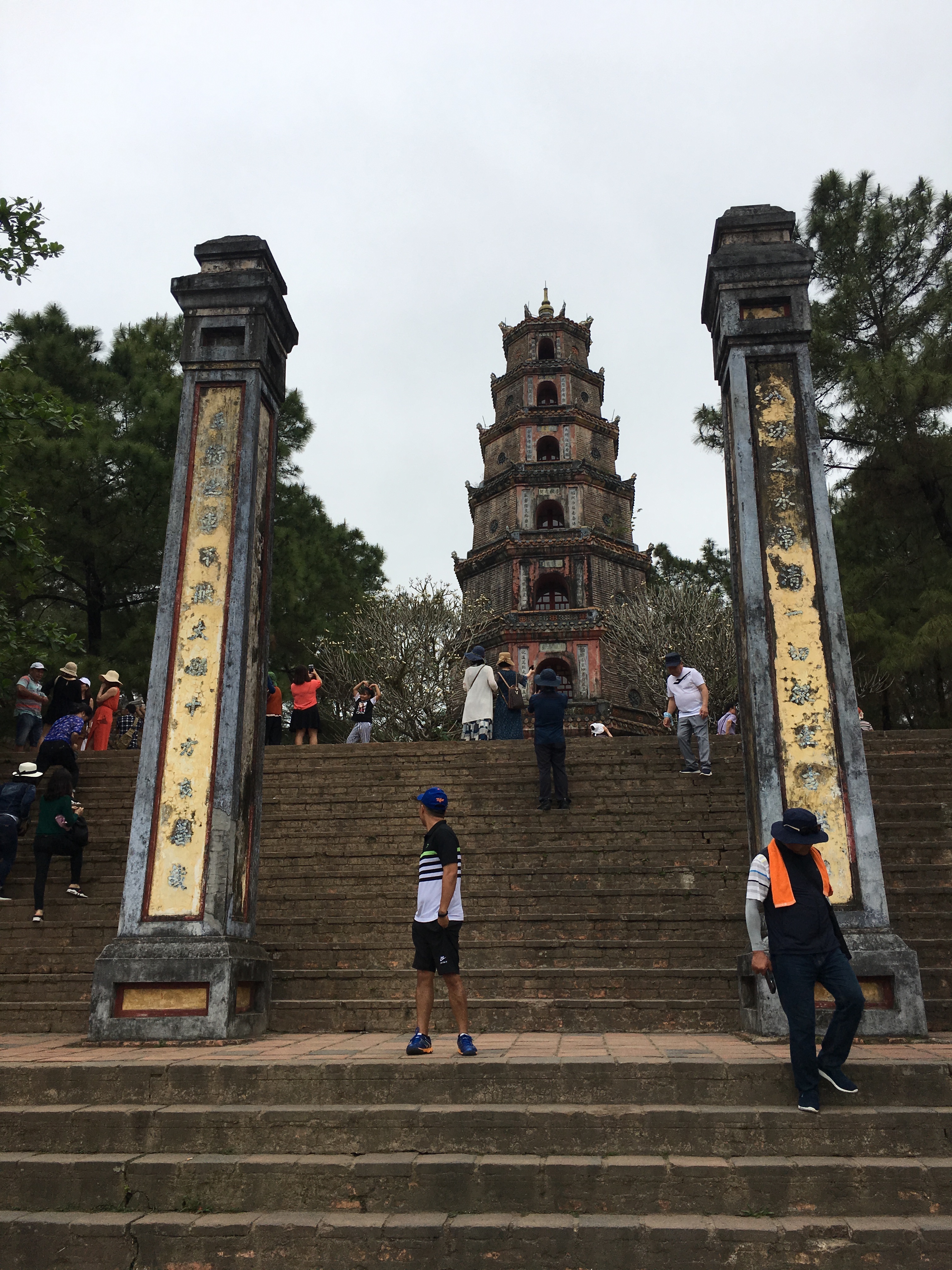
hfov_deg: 48.2
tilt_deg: +17.7
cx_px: 476
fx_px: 1063
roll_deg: -0.1
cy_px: 635
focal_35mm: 29
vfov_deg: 61.7
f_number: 2.2
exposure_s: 1/686
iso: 25
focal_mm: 4.15
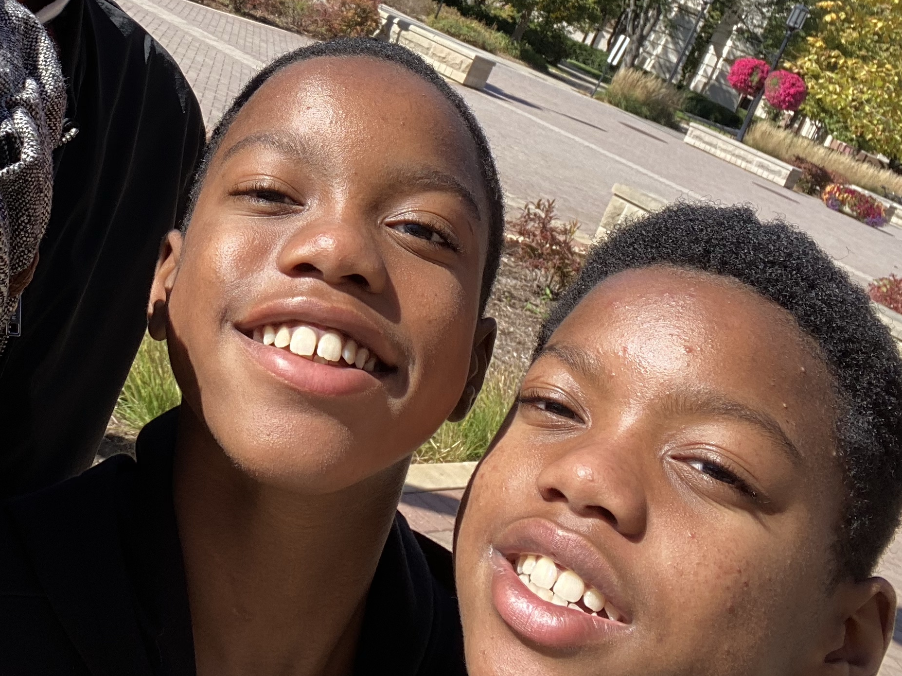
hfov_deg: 37.4
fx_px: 1303
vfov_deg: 27.6
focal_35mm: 50
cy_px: 17
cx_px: 242
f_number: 2.2
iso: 25
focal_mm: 2.71
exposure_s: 1/525
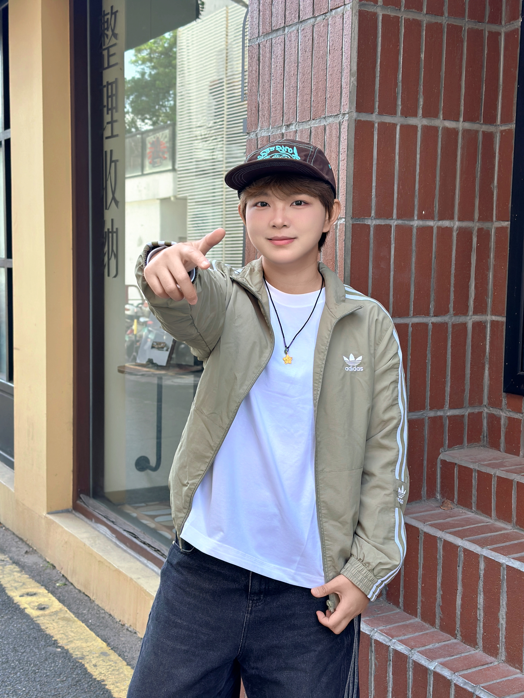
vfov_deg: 39.7
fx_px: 969
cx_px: 262
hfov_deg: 30.3
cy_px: 349
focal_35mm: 48
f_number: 1.78
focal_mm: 6.86
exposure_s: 1/336
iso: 80
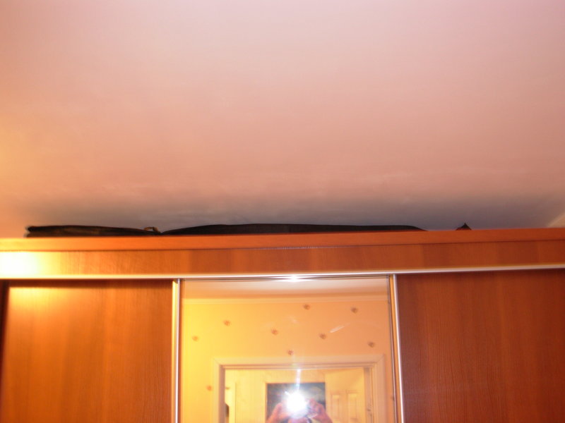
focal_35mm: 38
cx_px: 282
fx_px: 620
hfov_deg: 49.0
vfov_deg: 37.7
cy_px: 212
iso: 50
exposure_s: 1/1.6
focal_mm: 6.3
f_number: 2.9
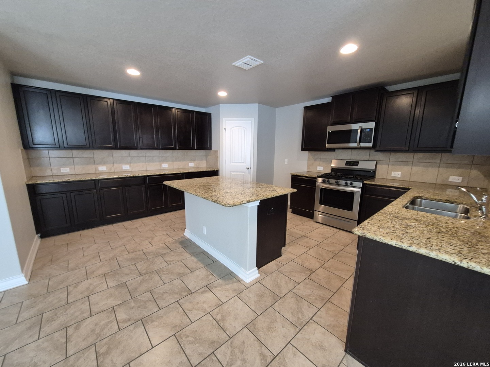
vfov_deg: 89.9
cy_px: 184
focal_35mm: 13
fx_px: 184
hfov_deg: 106.2
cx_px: 245
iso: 500
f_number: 2.2
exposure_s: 1/60
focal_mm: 1.74
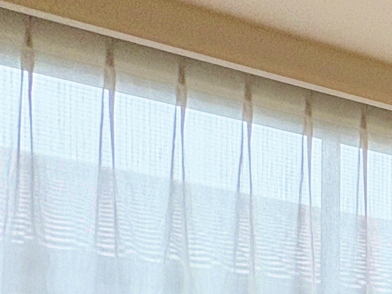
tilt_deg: -0.7
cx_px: 976
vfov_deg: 17.9
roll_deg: +0.0
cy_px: 461
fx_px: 815
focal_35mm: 72
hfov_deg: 14.5
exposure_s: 1/100
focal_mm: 2.22
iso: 64
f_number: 2.2
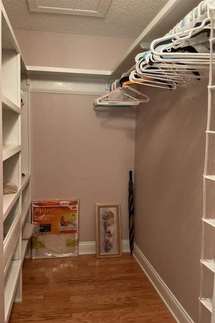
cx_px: 103
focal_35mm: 31
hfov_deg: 42.3
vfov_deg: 60.3
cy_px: 161
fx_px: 278
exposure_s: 1/40
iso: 320
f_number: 1.8
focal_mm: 3
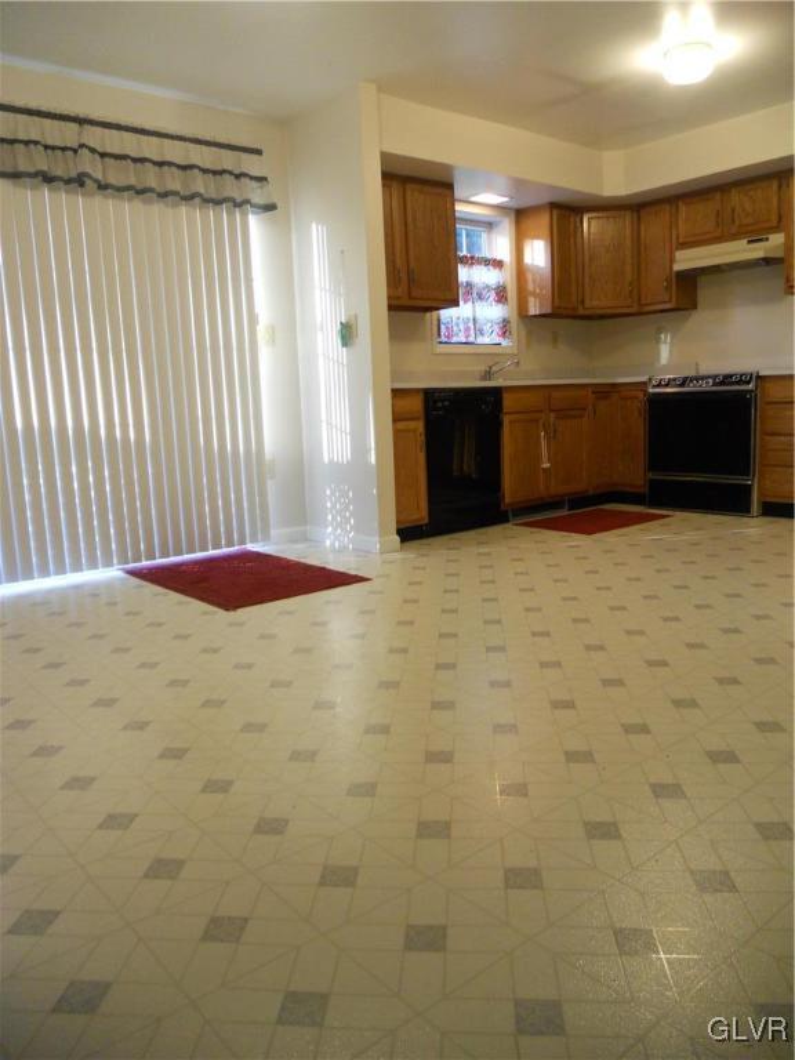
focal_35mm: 27
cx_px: 398
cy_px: 530
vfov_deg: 65.3
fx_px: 827
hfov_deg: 51.4
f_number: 3.2
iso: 250
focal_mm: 4.9
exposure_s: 1/30
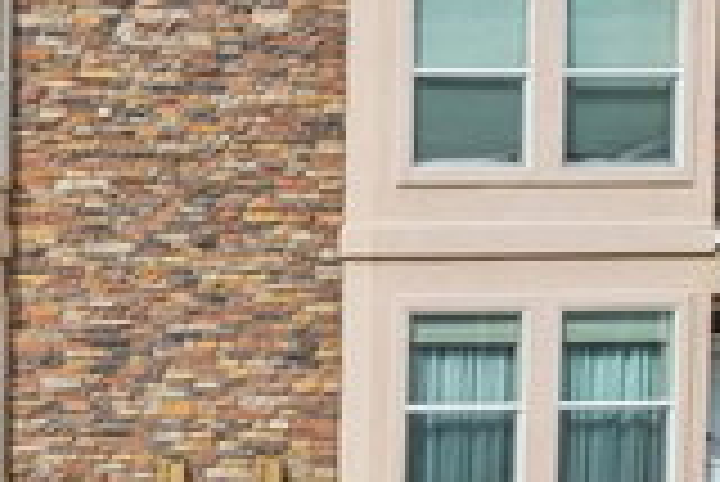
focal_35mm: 66
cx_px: -216
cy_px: 311
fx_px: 1321
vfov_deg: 20.6
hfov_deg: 26.0
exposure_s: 1/1500
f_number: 2.8
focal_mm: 8.4
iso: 120
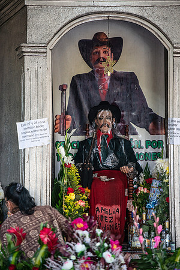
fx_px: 1387
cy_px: 135
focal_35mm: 185
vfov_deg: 11.1
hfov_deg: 7.4
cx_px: 90
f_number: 2.8
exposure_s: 1/125
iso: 200
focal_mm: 185
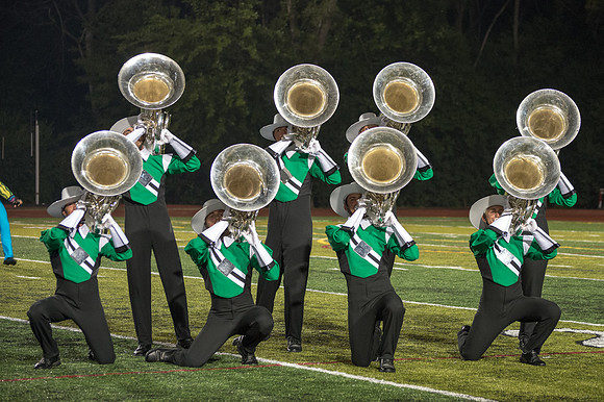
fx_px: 2037
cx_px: 352
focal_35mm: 121
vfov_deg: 11.3
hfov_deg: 16.9
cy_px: 182
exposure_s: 1/200
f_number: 4.5
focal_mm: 102
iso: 4000
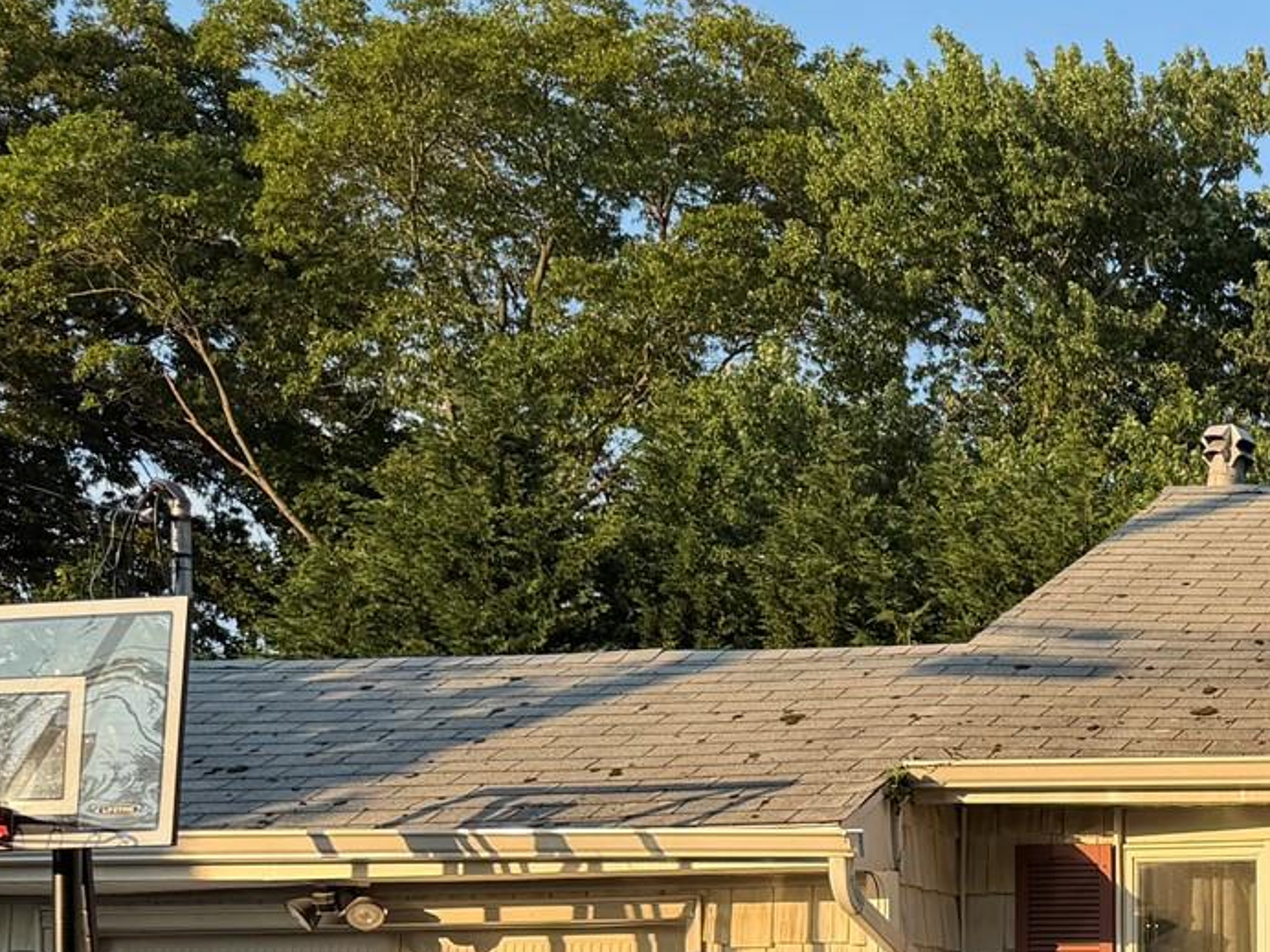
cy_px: 1080
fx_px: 2605
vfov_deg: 19.7
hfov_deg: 23.5
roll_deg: +0.3
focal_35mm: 71
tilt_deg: +0.2
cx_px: 1745
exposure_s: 1/1361
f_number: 1.78
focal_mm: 6.76
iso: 80
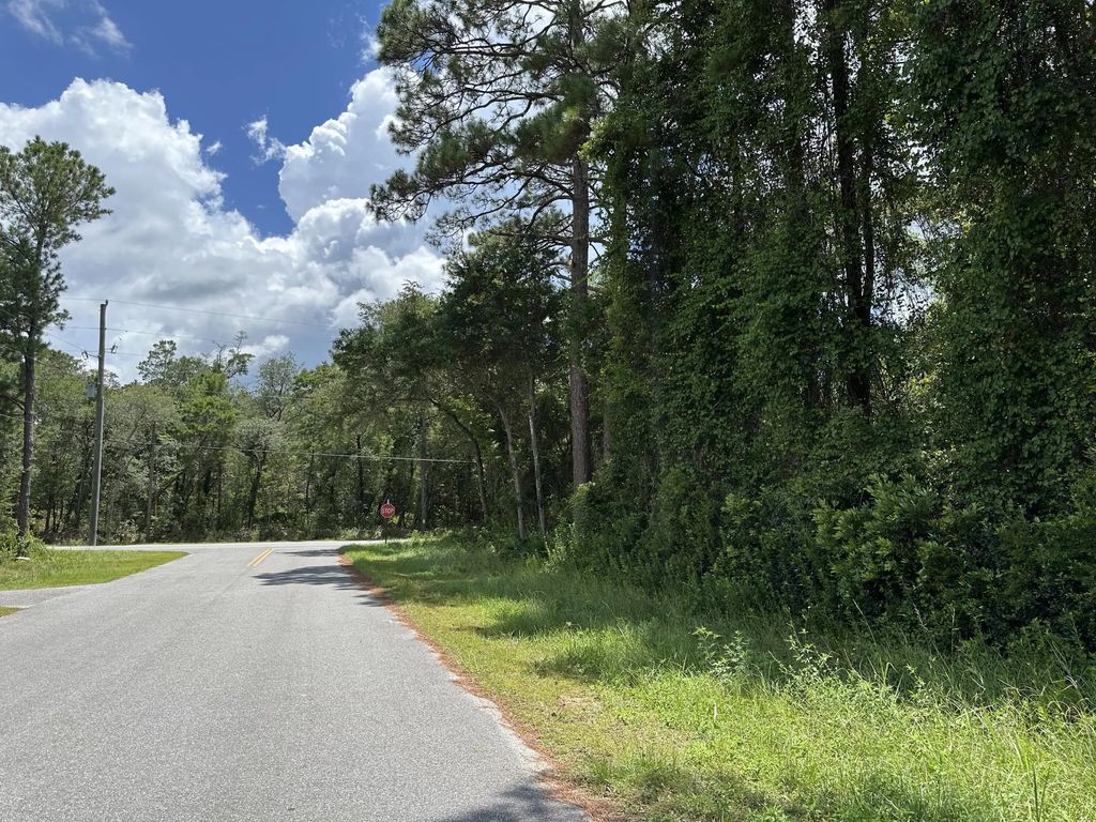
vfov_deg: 56.8
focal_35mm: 24
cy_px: 411
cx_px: 548
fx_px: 760
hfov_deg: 71.6
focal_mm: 6.86
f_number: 1.78
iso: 80
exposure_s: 1/3247
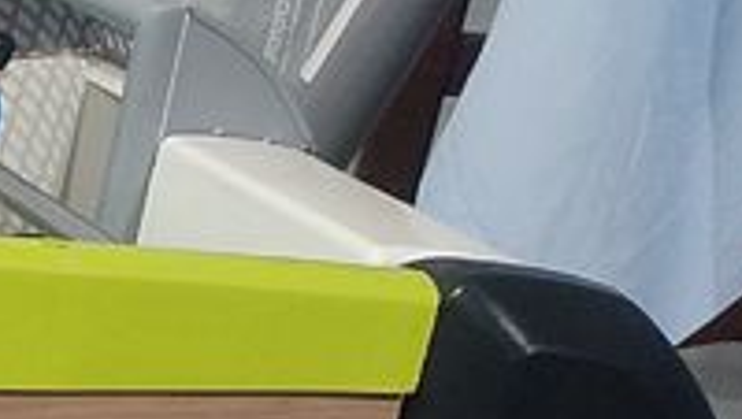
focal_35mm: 136
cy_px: 1083
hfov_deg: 12.2
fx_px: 2679
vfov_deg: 8.1
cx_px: -1091
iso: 1164
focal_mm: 6.04
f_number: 1.9
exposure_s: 1/17
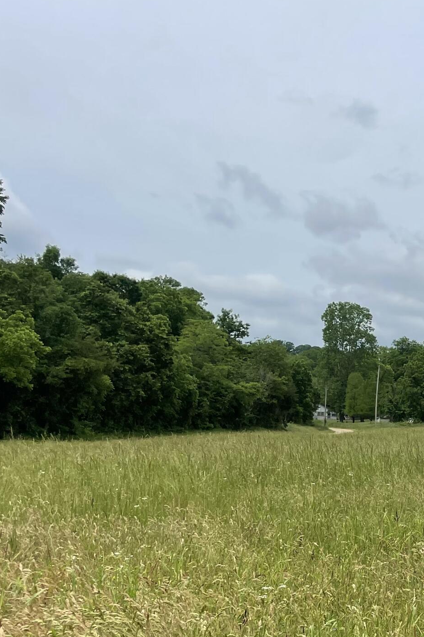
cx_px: 593
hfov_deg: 20.7
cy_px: 470
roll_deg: -2.7
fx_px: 1025
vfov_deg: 33.9
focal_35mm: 58
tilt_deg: -0.5
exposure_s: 1/5556
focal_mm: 4.2
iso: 32
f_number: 1.6
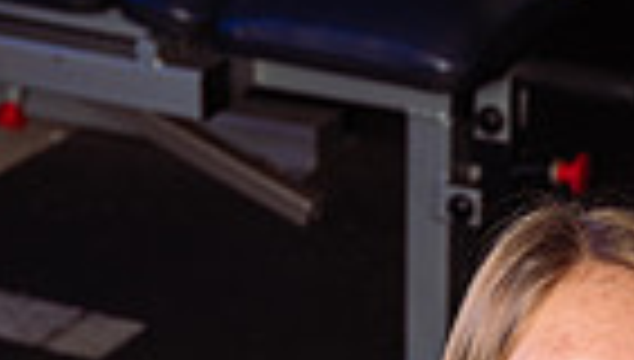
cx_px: 256
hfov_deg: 12.6
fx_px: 2864
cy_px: 986
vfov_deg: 6.7
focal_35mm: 170
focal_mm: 51
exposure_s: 1/250
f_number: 5
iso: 320
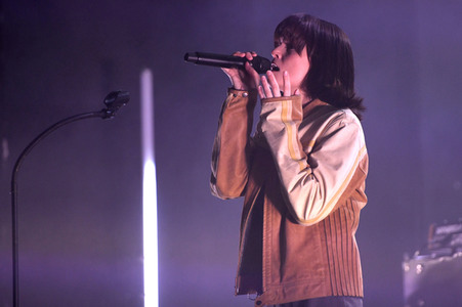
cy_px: 154
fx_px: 2565
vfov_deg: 6.9
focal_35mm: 200
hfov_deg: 10.3
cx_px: 231
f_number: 3.2
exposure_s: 1/500
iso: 1600
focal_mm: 200
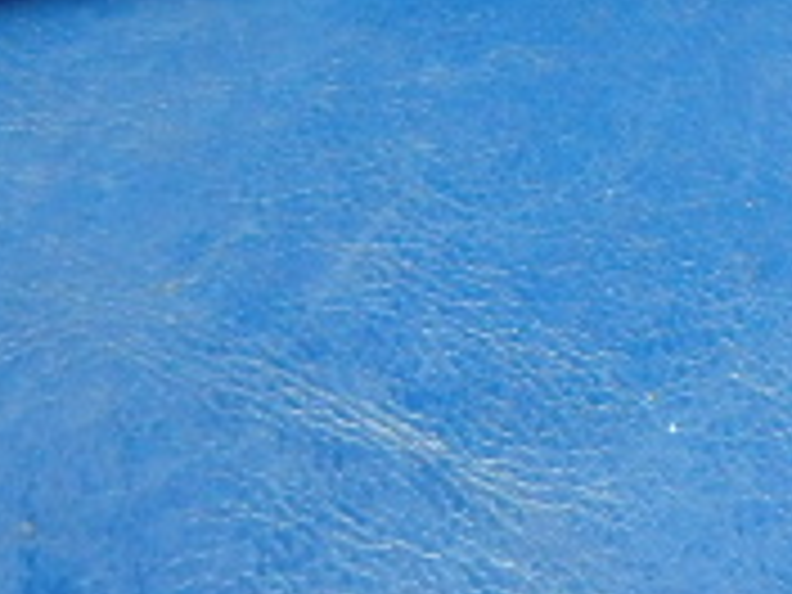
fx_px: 2334
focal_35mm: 102
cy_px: -450
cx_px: 684
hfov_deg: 19.0
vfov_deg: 13.2
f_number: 3.9
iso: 800
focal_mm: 5
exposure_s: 1/30
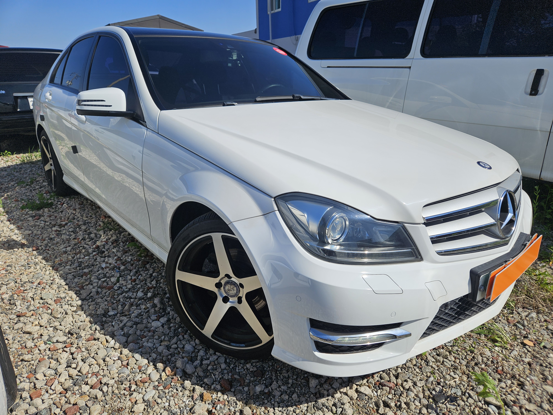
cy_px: 208
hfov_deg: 73.9
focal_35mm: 23
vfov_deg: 58.9
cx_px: 276
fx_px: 367
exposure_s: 1/3924
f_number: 1.8
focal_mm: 5.4
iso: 25
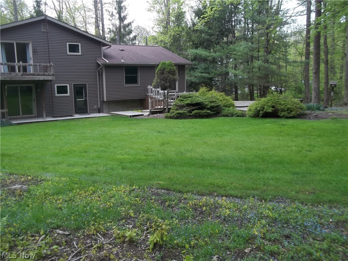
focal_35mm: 32
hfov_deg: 56.8
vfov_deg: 44.2
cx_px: 174
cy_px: 130
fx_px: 322
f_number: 2.9
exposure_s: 1/125
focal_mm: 5.7
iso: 80
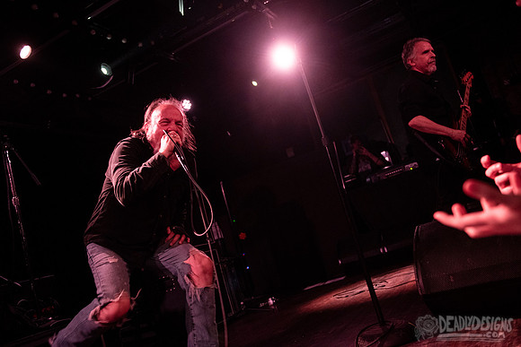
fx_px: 483
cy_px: 166
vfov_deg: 39.6
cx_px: 257
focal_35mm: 33
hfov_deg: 56.7
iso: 2500
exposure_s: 1/125
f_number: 3.2
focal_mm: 32
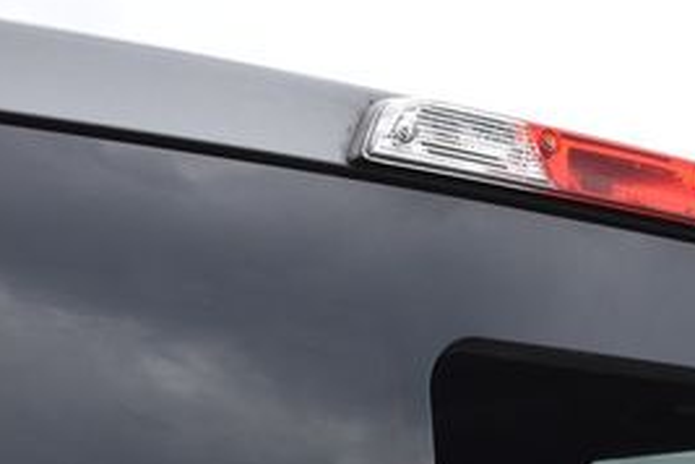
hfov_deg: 19.0
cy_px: 497
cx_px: 724
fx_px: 2011
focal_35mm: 104
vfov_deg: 12.9
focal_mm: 29
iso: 250
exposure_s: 1/250
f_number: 5.6
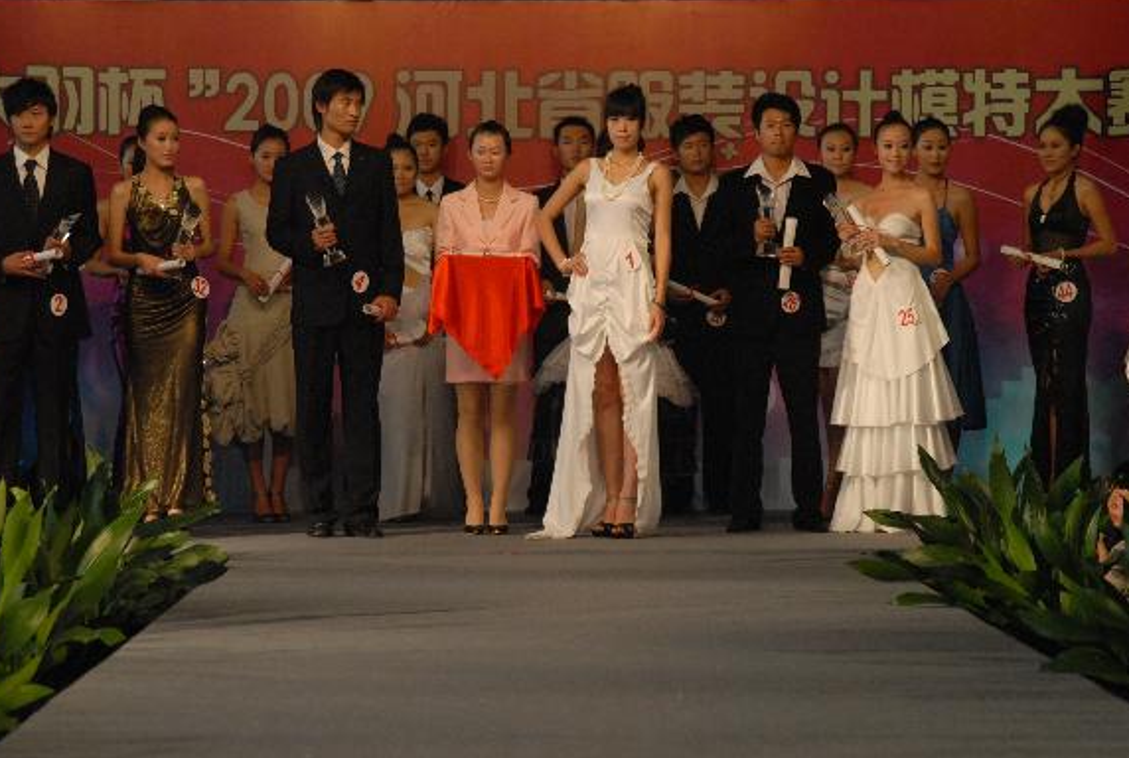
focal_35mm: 132
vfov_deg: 10.5
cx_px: 557
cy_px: 377
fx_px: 4133
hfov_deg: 15.6
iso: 800
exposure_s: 1/320
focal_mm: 85
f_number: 4
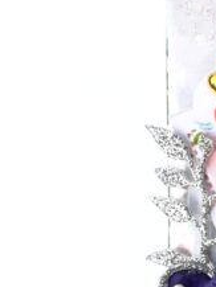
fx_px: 798
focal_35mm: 96
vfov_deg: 20.2
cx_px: 372
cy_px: 224
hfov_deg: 13.9
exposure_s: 1/174
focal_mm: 3.83
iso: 50
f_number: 2.2
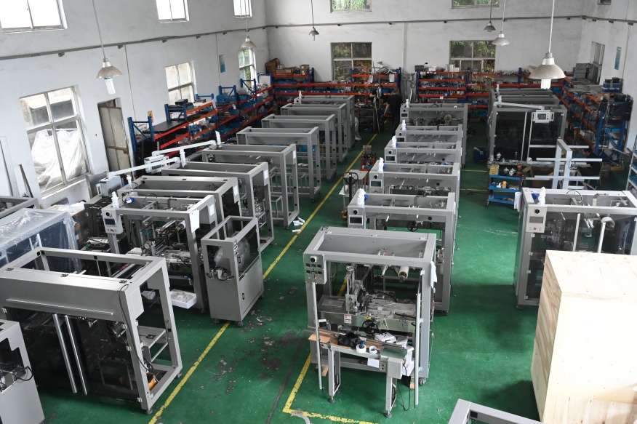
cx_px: 318
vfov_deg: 42.9
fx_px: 539
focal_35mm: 30
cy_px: 212
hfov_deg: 61.1
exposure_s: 1/60
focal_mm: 30.5
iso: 6400
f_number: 10
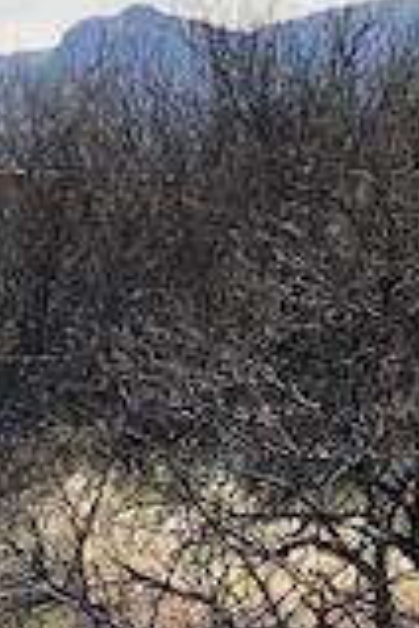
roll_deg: -1.3
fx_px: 4172
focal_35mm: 239
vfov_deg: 8.5
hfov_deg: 5.5
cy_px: 715
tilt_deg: -6.9
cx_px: -676
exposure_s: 1/539
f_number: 2.8
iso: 20
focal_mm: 6.6
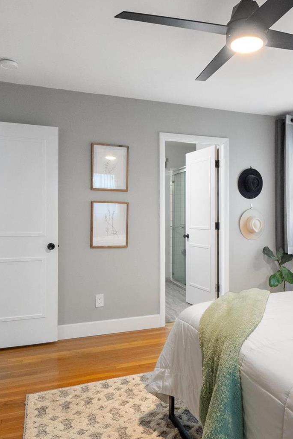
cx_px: 195
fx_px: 342
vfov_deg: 65.5
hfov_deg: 45.7
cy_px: 216
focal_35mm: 28
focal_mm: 9
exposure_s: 1/6
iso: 400
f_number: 8
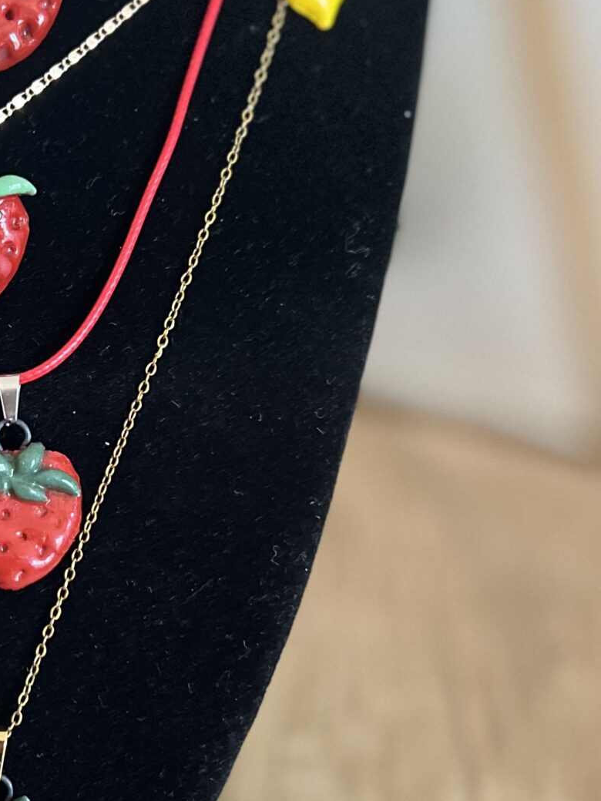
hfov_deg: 22.0
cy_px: 427
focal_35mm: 64
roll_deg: +2.3
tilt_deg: -23.6
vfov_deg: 30.3
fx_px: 1482
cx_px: -15
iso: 500
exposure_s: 1/60
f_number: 1.5
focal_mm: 5.7
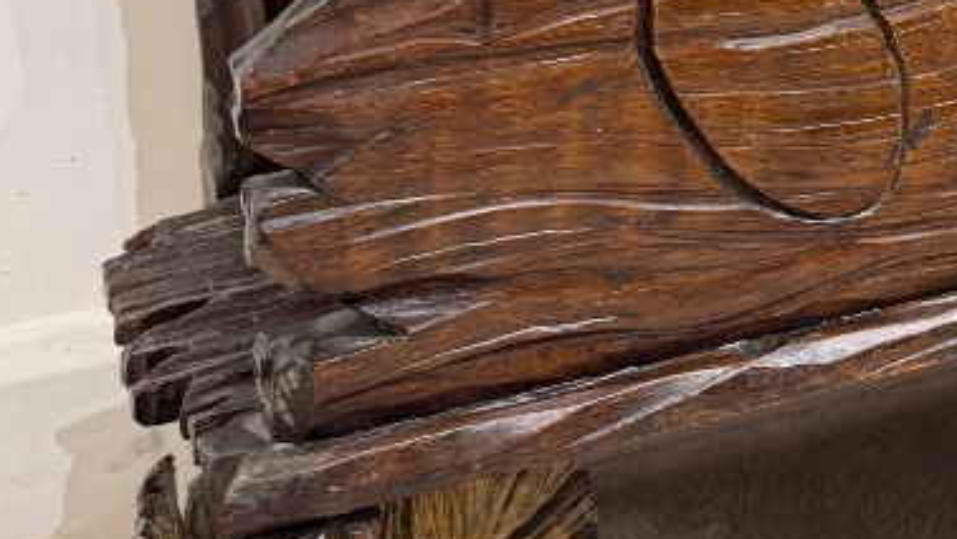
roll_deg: +2.7
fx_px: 2107
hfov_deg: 24.2
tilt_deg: -4.0
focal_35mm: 83
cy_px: -316
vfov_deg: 13.6
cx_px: 1008
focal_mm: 6.76
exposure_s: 1/50
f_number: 1.78
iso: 125
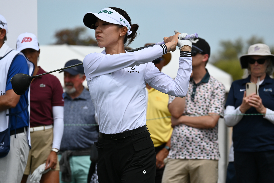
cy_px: 88
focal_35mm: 312
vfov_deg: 4.4
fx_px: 2375
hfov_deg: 6.6
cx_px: 138
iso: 100
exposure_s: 1/640
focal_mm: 190
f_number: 6.3
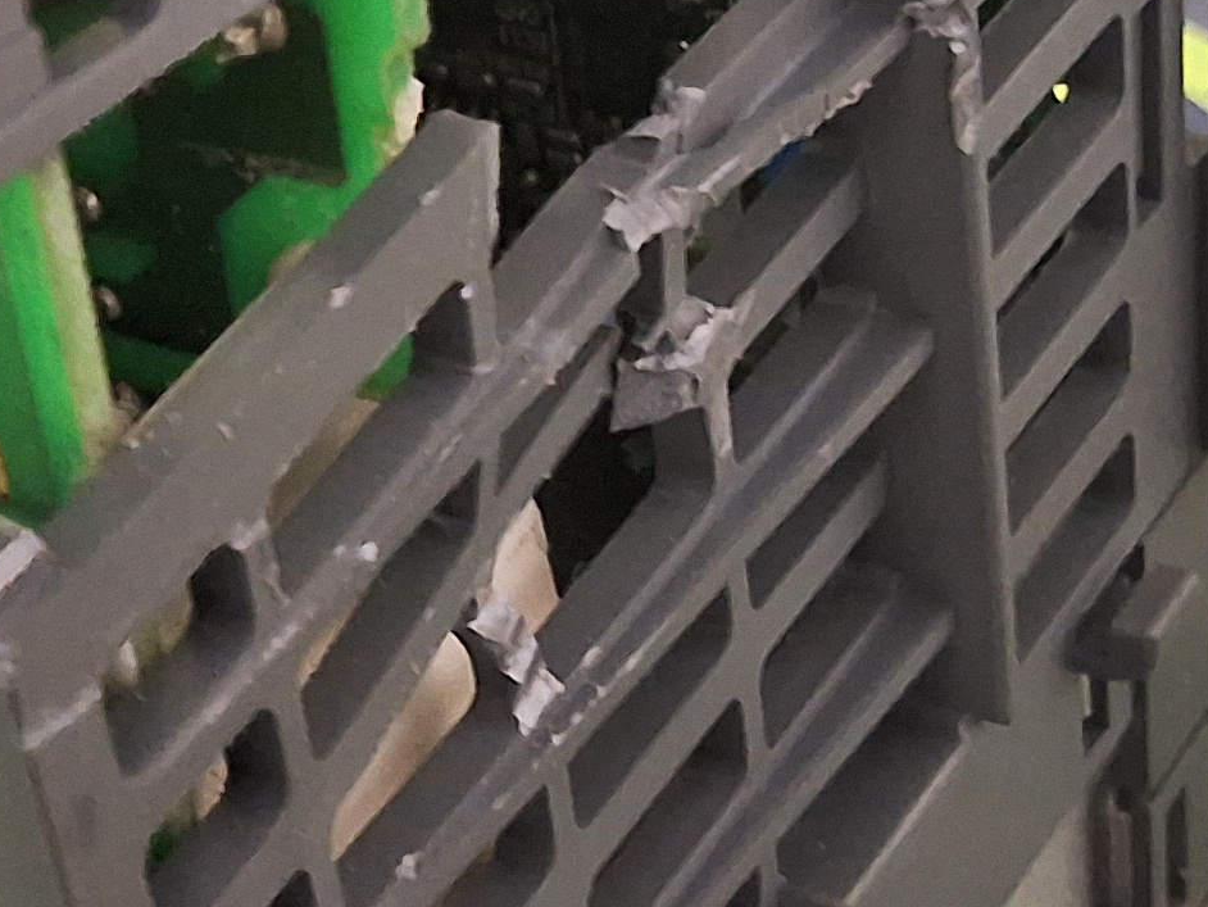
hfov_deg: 18.8
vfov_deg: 15.2
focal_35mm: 97
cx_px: -344
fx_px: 3386
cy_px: 178
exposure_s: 1/20
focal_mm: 2.91
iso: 320
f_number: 1.9
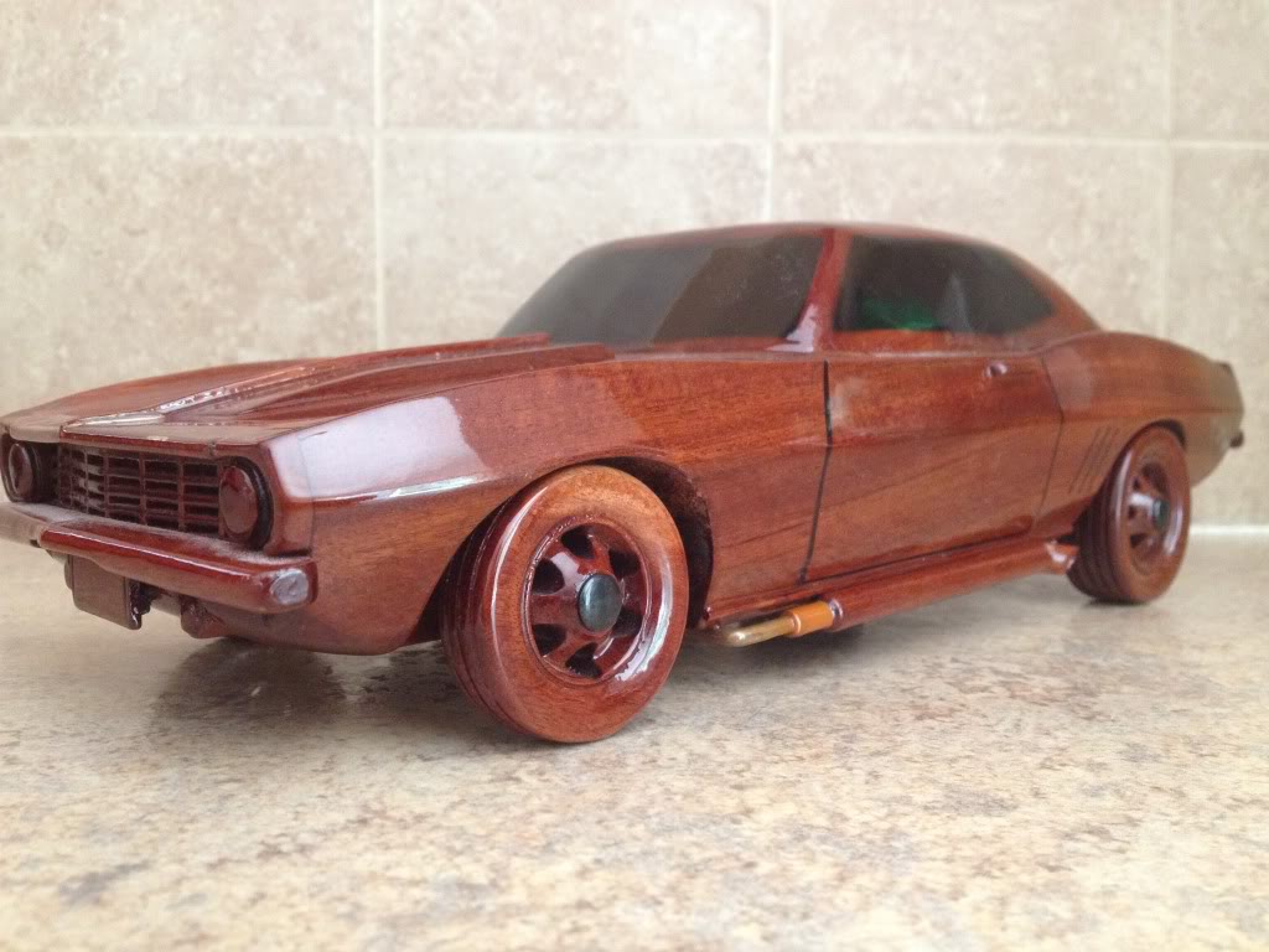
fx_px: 1283
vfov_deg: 40.7
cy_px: 476
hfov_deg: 52.6
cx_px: 634
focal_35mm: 35
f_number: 2.4
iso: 250
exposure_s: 1/20
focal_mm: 4.3
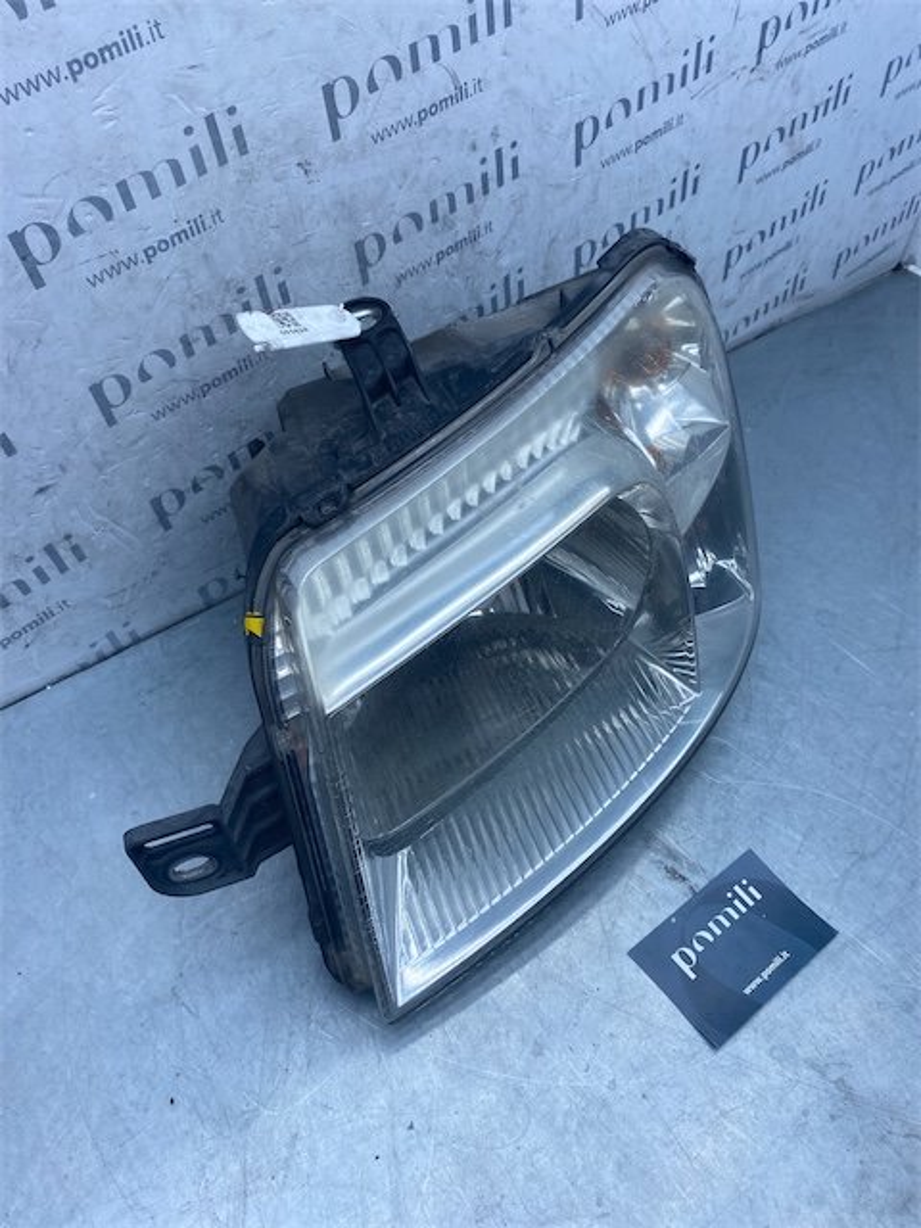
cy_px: 614
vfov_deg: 67.3
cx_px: 460
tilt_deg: -49.0
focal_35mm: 26
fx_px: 922
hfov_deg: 53.1
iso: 32
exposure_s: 1/998
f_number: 1.8
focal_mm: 4.25
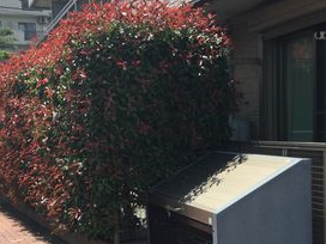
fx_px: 537
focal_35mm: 57
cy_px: 198
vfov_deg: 25.2
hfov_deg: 33.7
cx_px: 181
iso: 25
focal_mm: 3.3
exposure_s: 1/994
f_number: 2.4
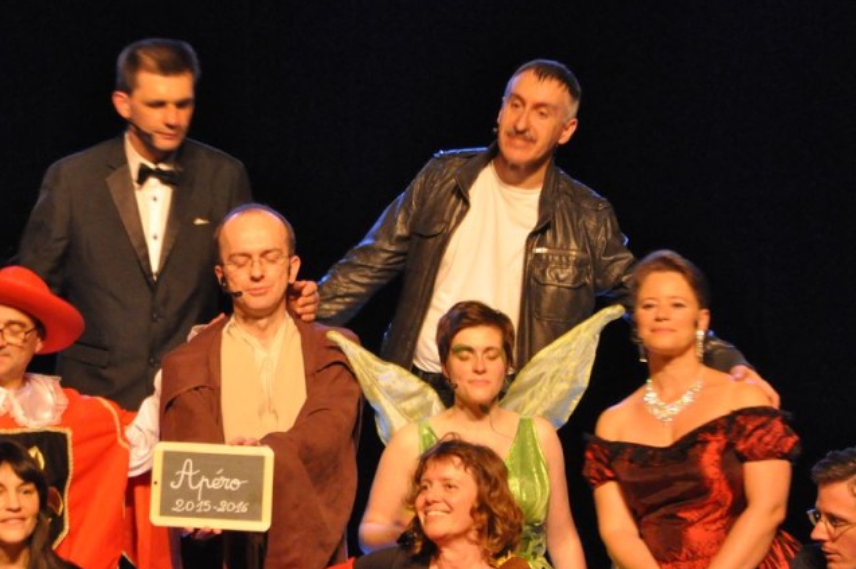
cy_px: 313
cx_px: 171
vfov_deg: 6.3
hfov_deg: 9.5
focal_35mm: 217
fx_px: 5153
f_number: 5.3
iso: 3200
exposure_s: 1/15
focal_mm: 90
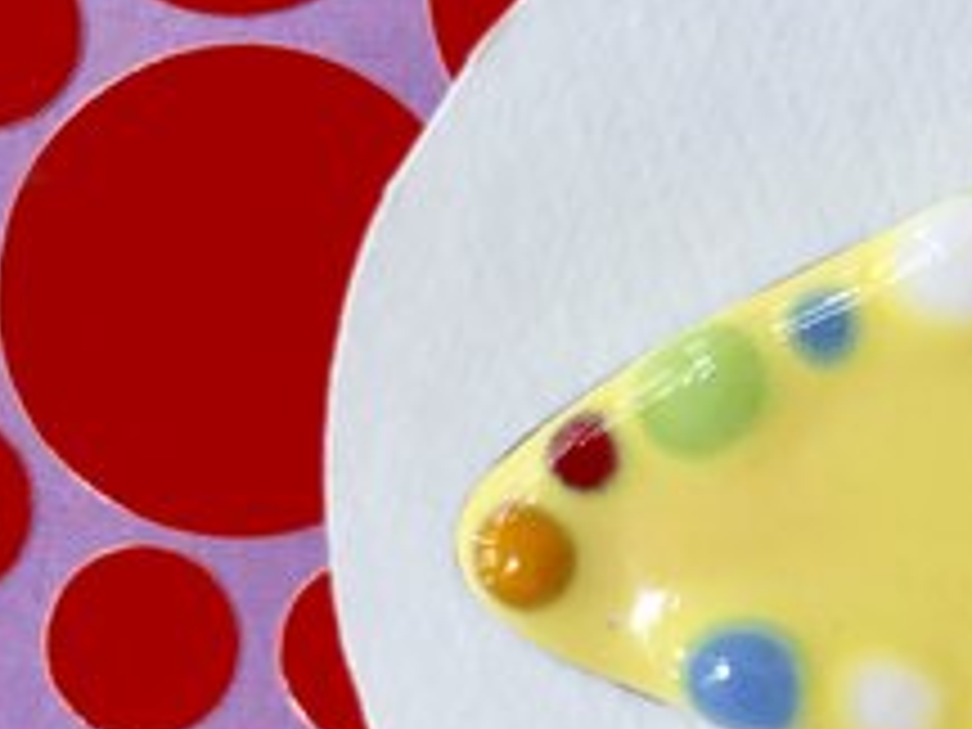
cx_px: 1112
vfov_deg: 17.7
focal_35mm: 83
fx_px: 2331
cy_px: 495
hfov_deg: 22.1
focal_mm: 3.99
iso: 20
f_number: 1.8
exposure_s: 1/40
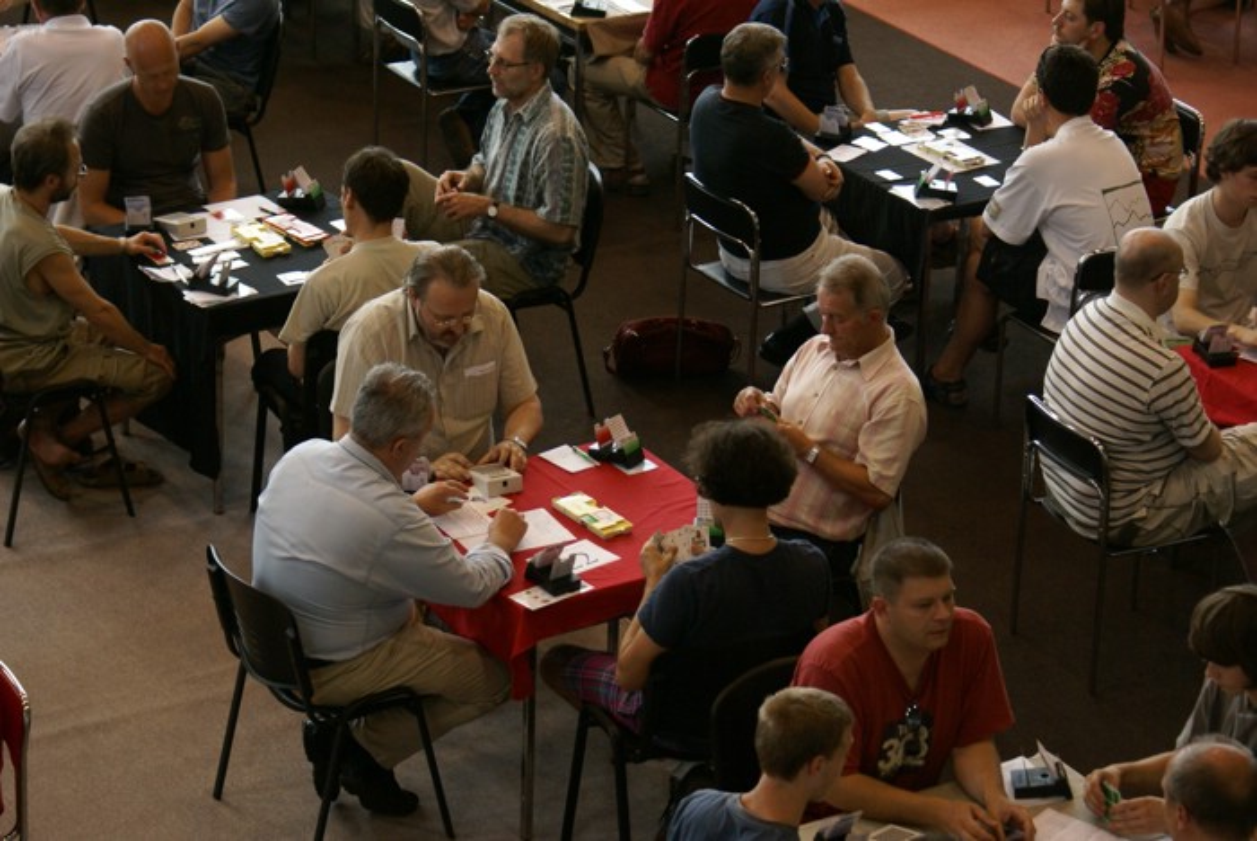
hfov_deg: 19.4
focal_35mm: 105
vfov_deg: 13.1
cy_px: 420
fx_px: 3669
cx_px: 628
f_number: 5.6
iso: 400
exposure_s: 1/80
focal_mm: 70
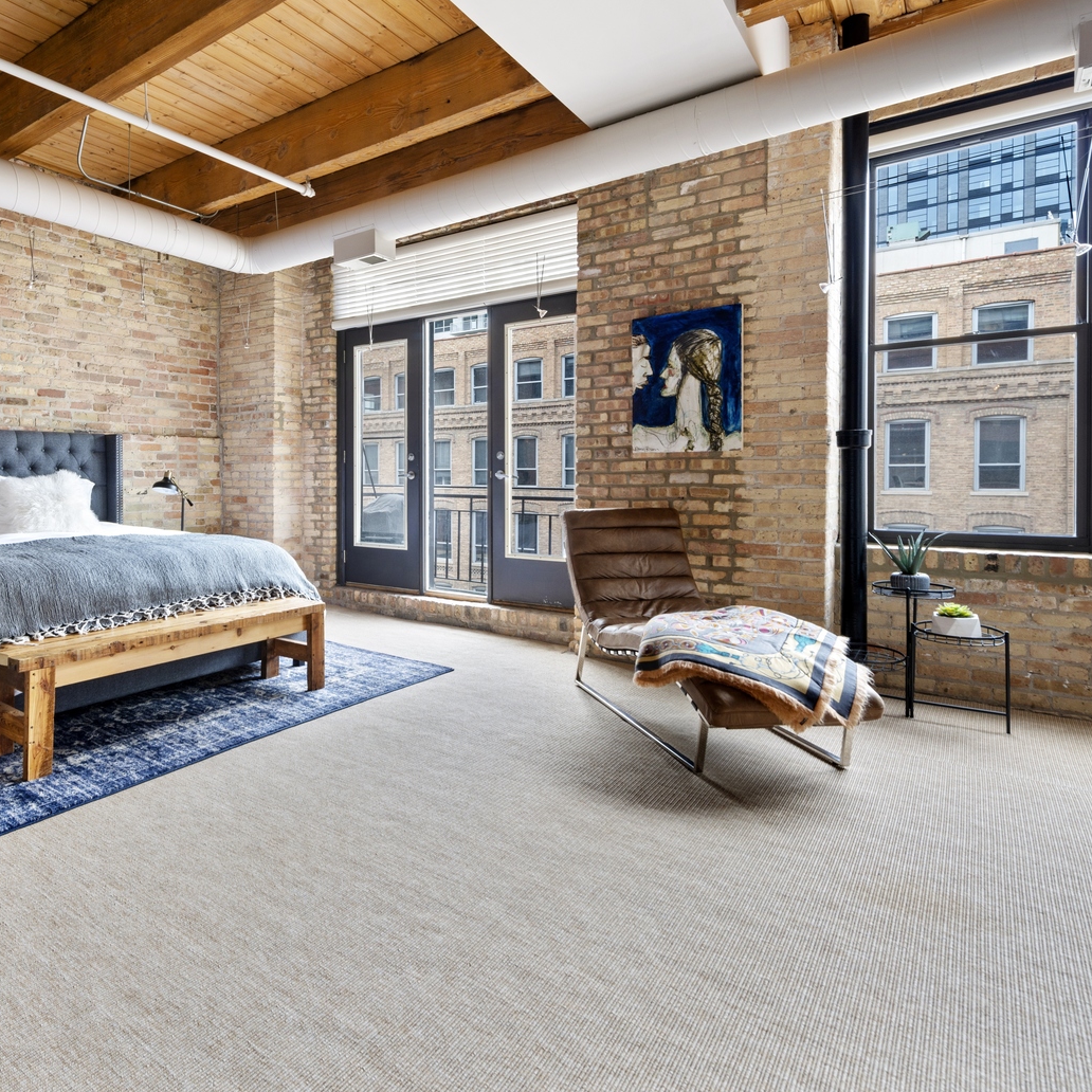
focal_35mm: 20
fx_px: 714
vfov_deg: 74.8
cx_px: 396
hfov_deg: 73.3
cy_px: 529
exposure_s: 1/1.67
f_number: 10
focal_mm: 15
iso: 200
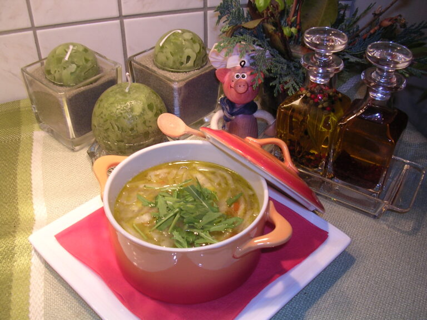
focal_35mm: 38
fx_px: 469
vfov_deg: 37.7
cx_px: 214
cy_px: 160
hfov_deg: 49.0
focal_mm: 5.8
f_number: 2.8
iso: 100
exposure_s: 1/30
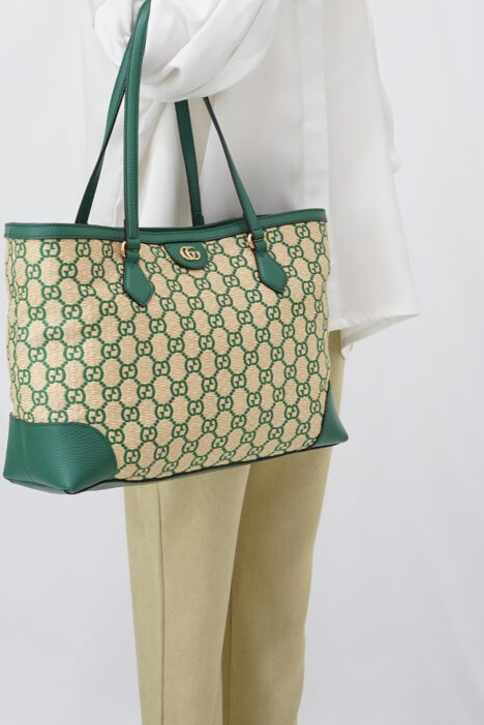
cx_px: 197
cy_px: 233
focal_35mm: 73
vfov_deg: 27.5
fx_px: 1471
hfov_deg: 18.7
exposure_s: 1/10
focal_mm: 50
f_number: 6.3
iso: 640
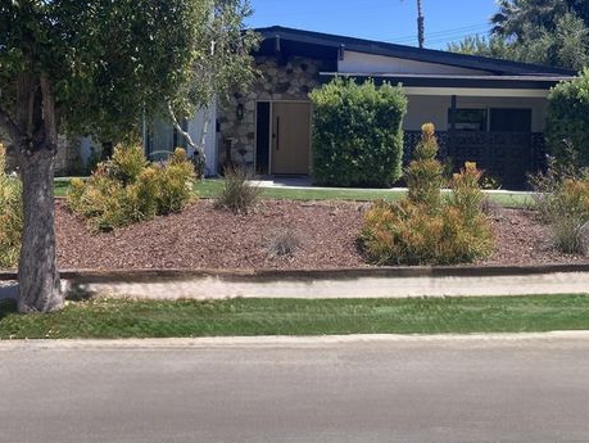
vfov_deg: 36.7
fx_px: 664
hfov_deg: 47.8
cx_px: 317
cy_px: 175
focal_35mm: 39
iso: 20
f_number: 1.8
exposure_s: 1/1372
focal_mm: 3.99
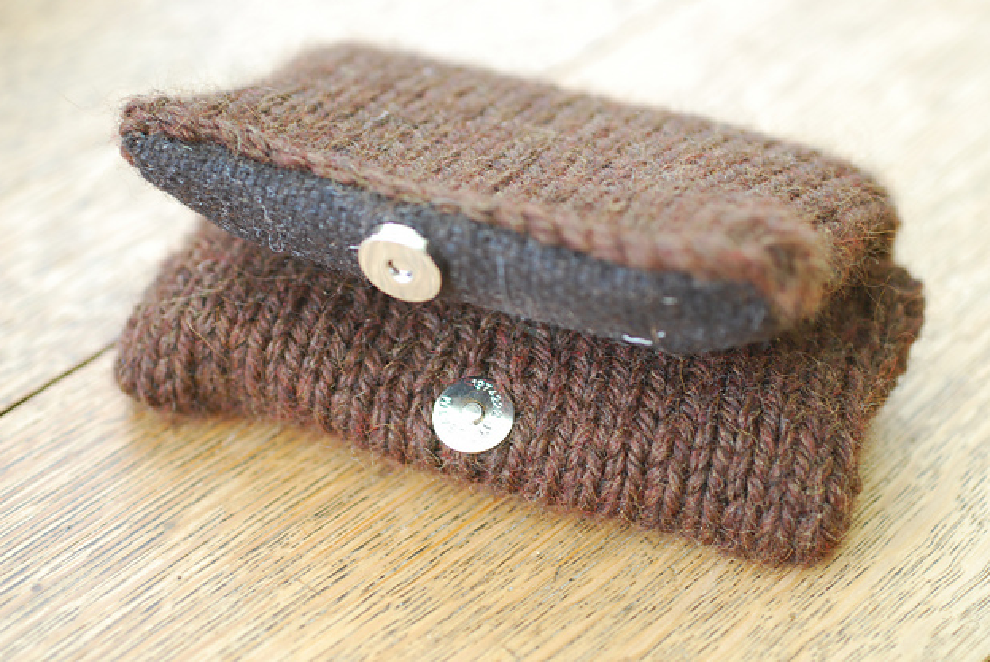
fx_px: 2120
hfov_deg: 26.3
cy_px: 329
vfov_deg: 17.8
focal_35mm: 77
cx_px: 497
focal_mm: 50
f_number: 2.8
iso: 400
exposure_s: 1/30
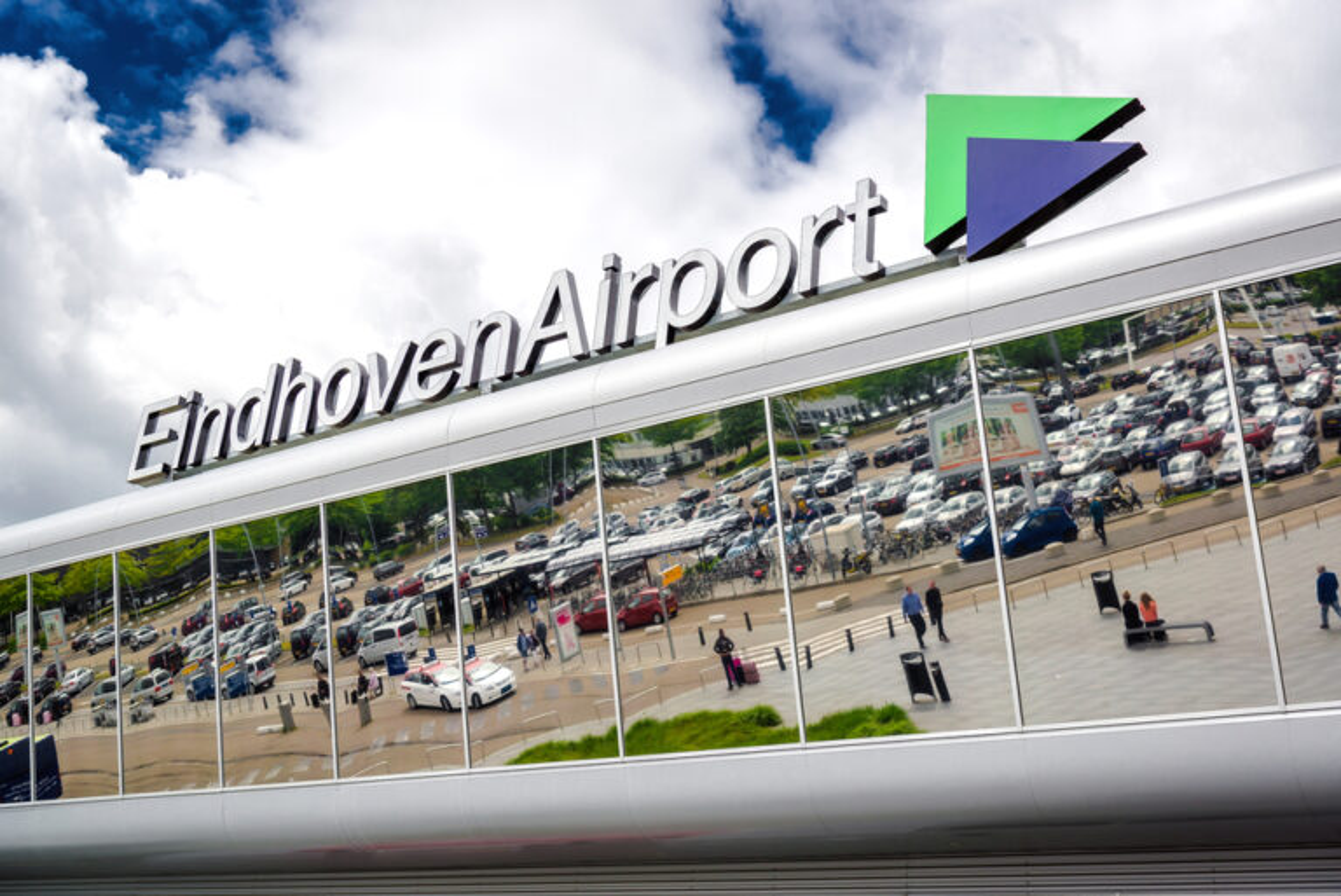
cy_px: 448
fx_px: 1491
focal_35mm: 40
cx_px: 670
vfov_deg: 33.4
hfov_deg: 48.4
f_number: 4.5
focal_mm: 40
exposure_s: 1/2000
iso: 160
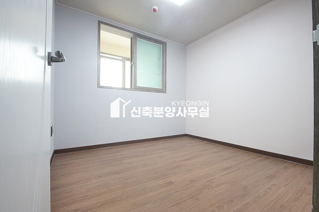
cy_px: 106
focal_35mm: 15
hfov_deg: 100.4
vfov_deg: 77.2
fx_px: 133
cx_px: 160
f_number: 7.1
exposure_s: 1/30
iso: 1600
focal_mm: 10
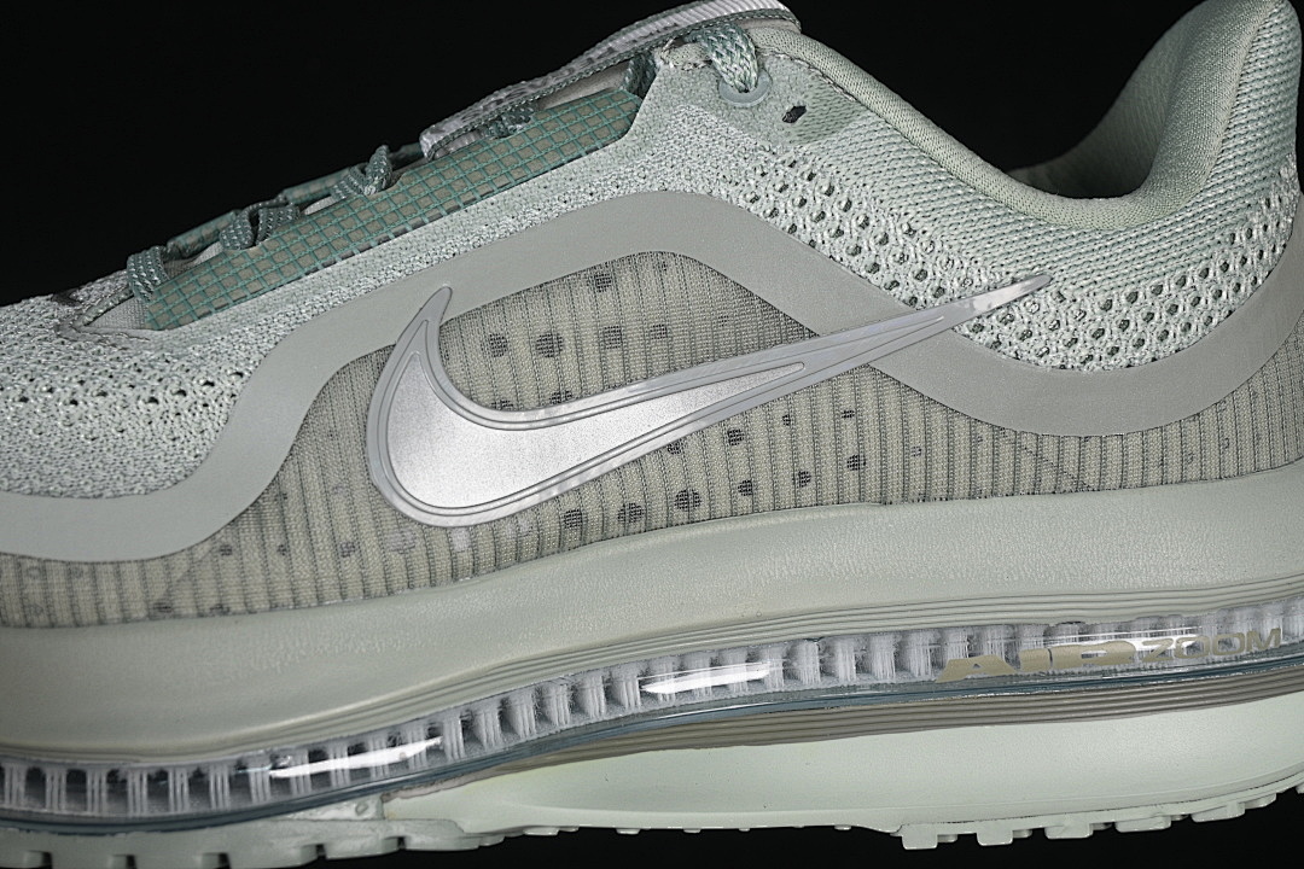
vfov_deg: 18.2
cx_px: 652
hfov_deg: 27.0
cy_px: 434
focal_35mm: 75
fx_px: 2716
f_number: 7.1
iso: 160
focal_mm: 50
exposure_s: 1/80
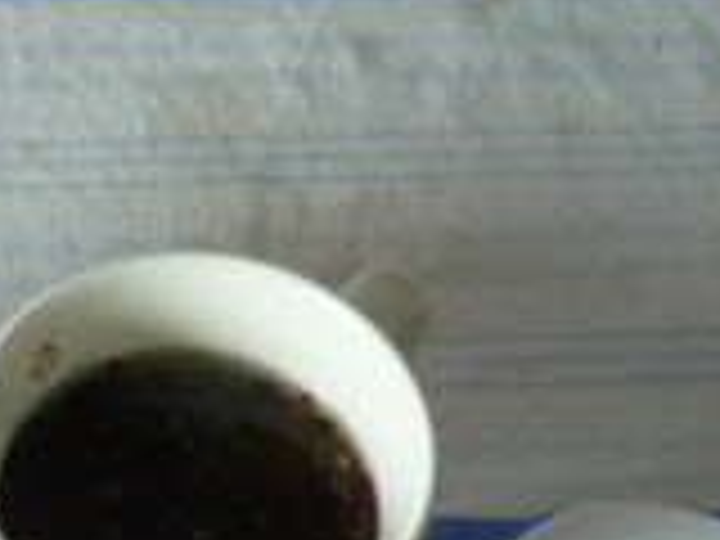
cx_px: -22
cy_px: 999
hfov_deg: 19.0
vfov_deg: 13.2
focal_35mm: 100
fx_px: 2080
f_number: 2.8
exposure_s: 1/30
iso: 100
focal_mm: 4.4
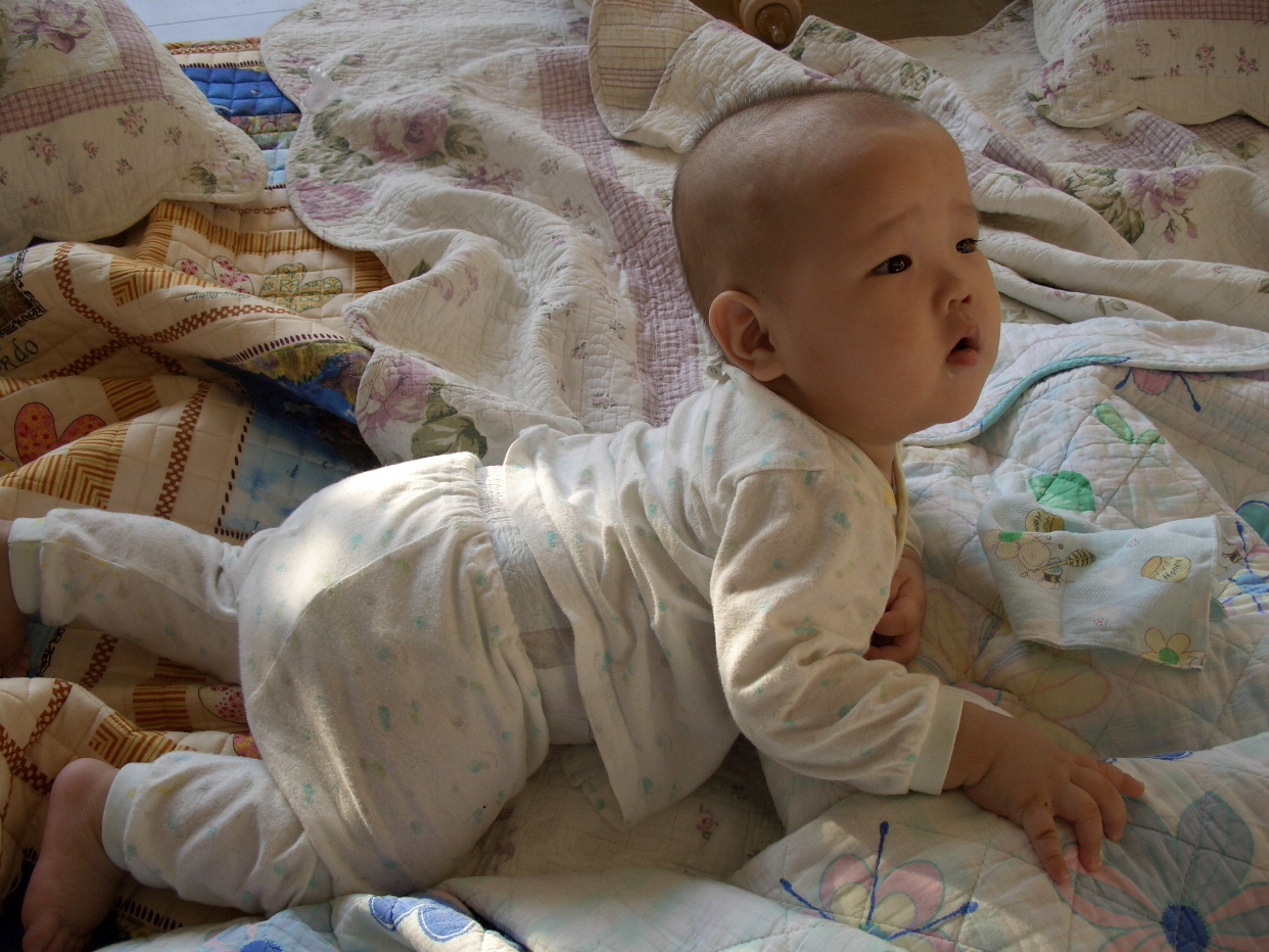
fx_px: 1247
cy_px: 485
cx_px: 627
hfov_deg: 53.9
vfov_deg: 41.8
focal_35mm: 34
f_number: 2.8
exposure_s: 1/100
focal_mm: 7.1
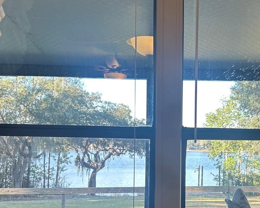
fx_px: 469
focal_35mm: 61
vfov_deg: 24.8
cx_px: 173
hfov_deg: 30.7
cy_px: 146
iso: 40
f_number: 1.5
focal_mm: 5.7
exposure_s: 1/120
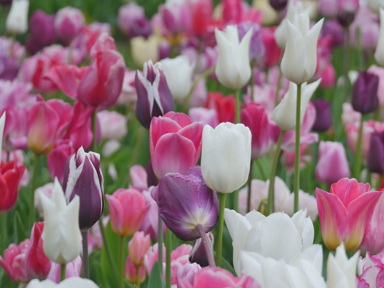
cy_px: 189
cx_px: 224
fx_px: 2729
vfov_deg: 6.0
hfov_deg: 8.0
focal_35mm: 246
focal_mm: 88
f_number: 5.3
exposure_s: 1/200
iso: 200
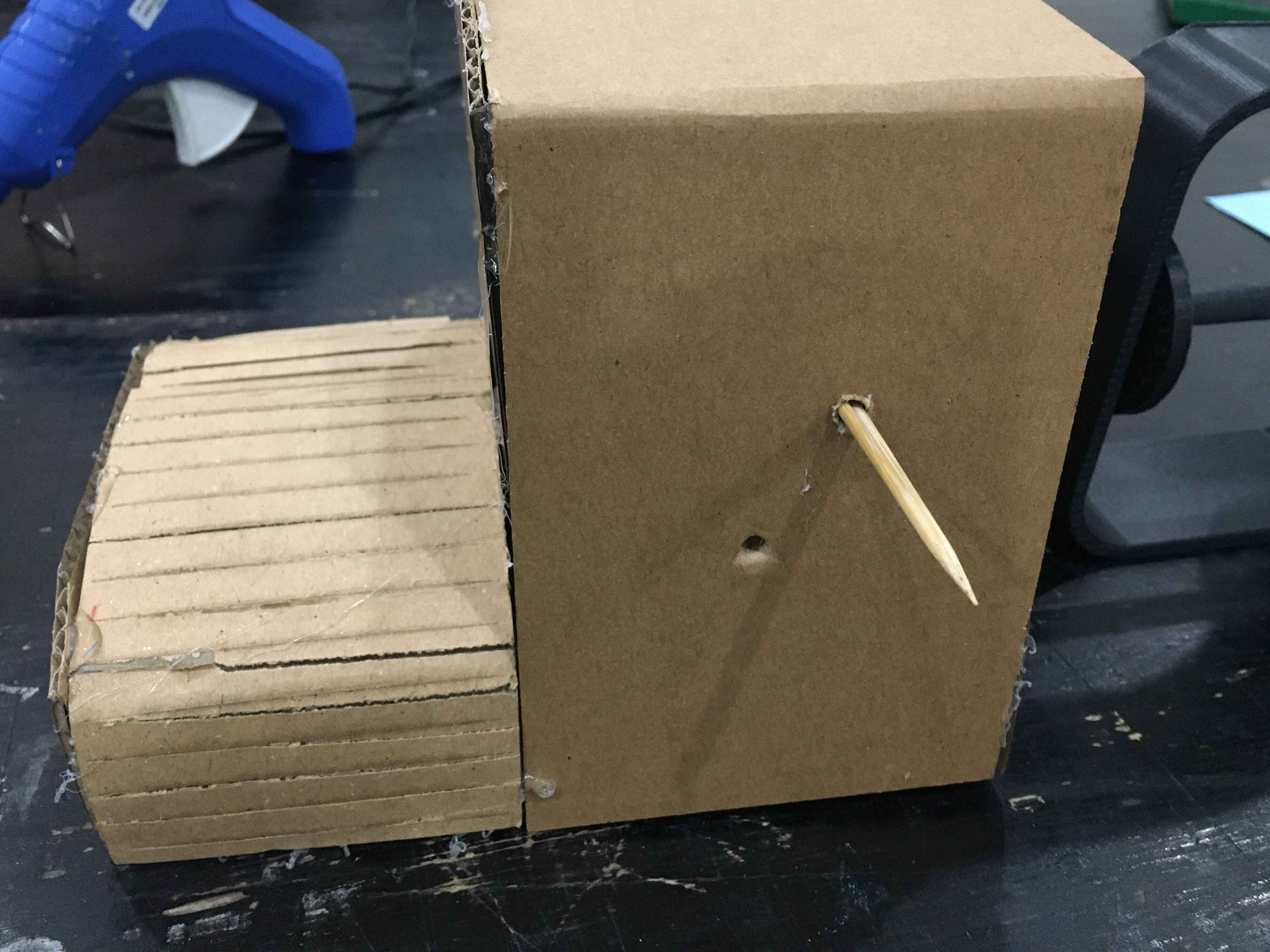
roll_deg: -3.6
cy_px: 427
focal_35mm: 32
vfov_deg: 44.1
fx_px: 1174
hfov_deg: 56.8
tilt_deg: -33.1
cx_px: 637
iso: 250
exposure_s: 1/33
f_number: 2.2
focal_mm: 4.15
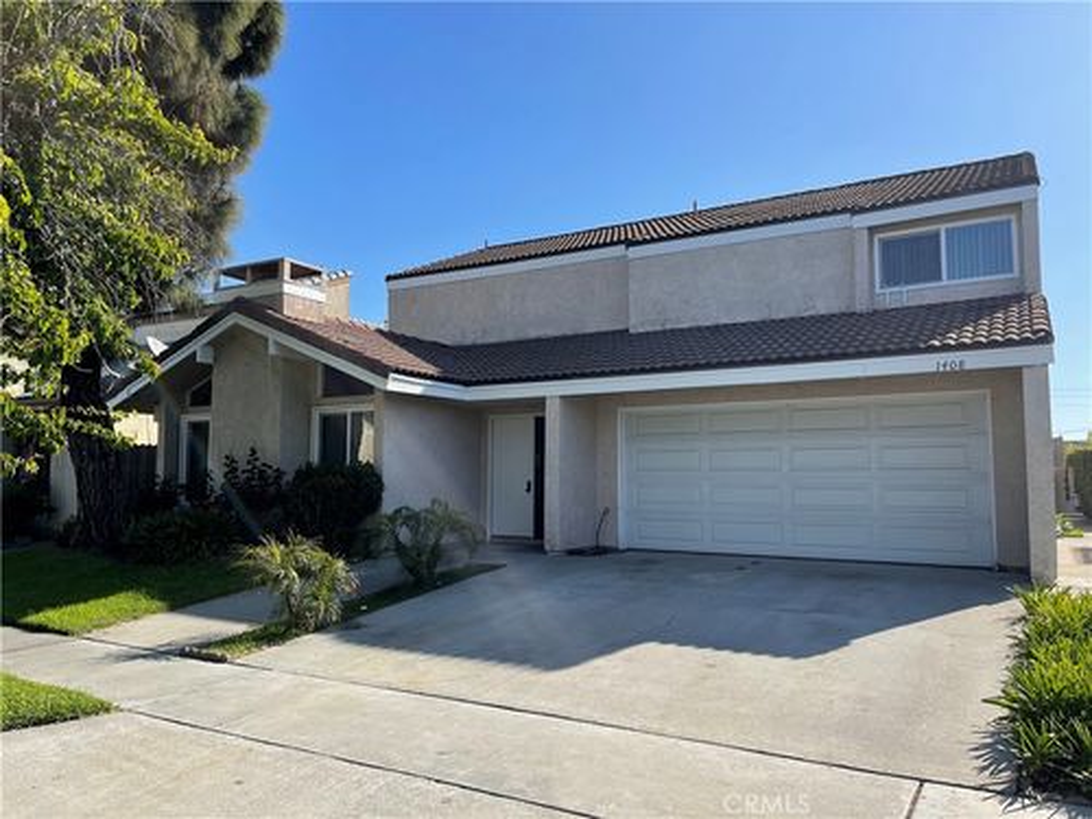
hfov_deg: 67.3
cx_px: 546
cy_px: 410
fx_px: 820
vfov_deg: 53.1
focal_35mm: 26
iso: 32
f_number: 1.6
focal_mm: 5.1
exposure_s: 1/3663
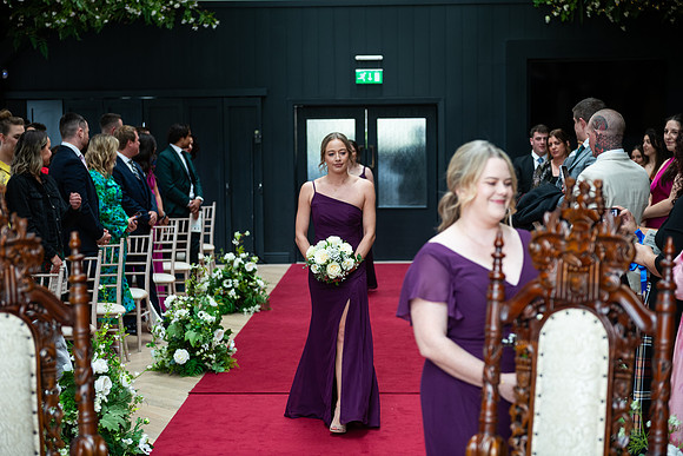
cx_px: 342
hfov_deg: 28.8
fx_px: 1328
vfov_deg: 19.5
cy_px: 228
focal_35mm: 70
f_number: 3.5
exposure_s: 1/200
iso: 400
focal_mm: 70
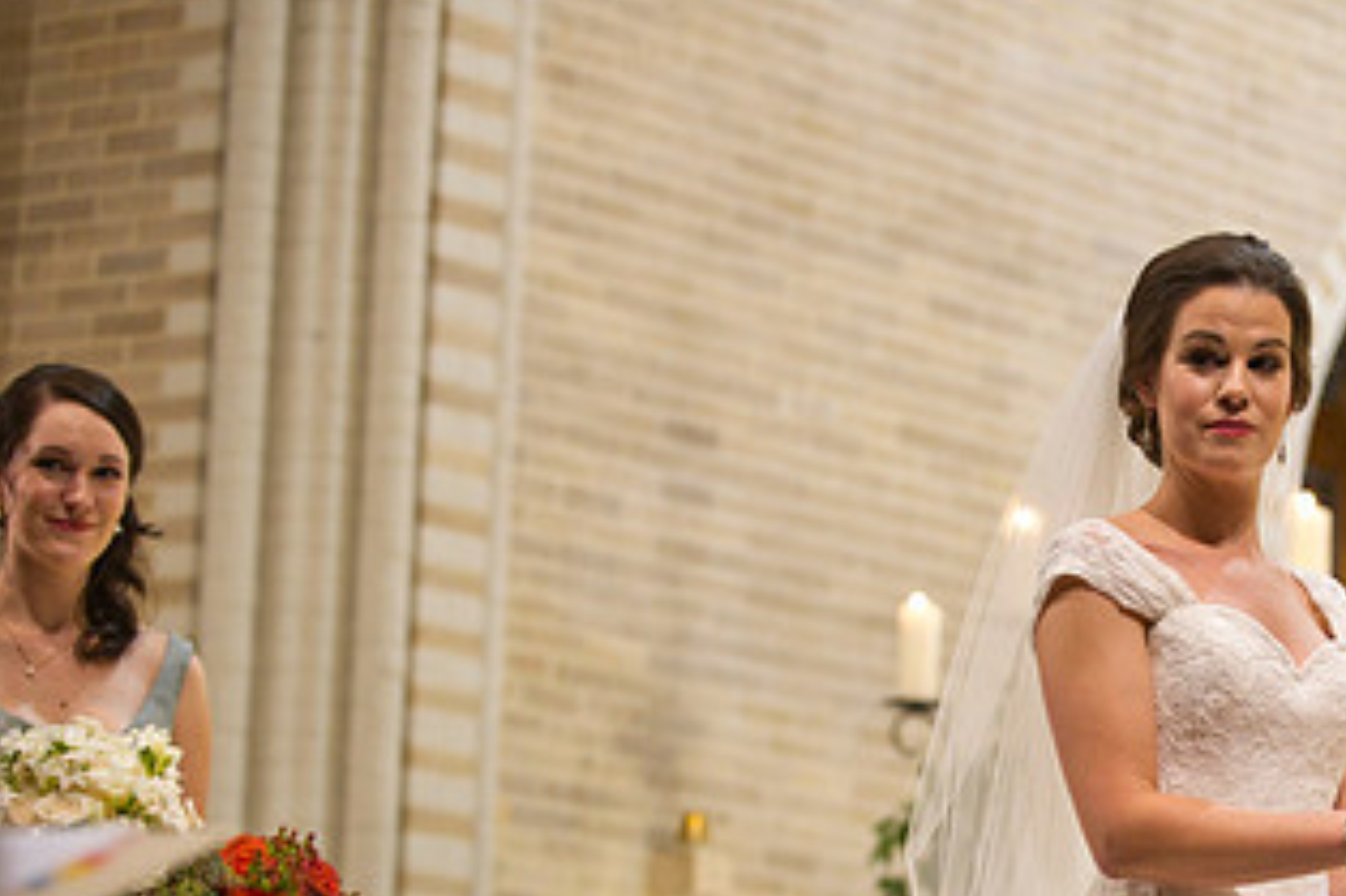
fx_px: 5941
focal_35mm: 159
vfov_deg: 8.6
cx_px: 1209
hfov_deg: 12.8
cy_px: 763
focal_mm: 86
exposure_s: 1/60
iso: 1600
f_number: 2.8
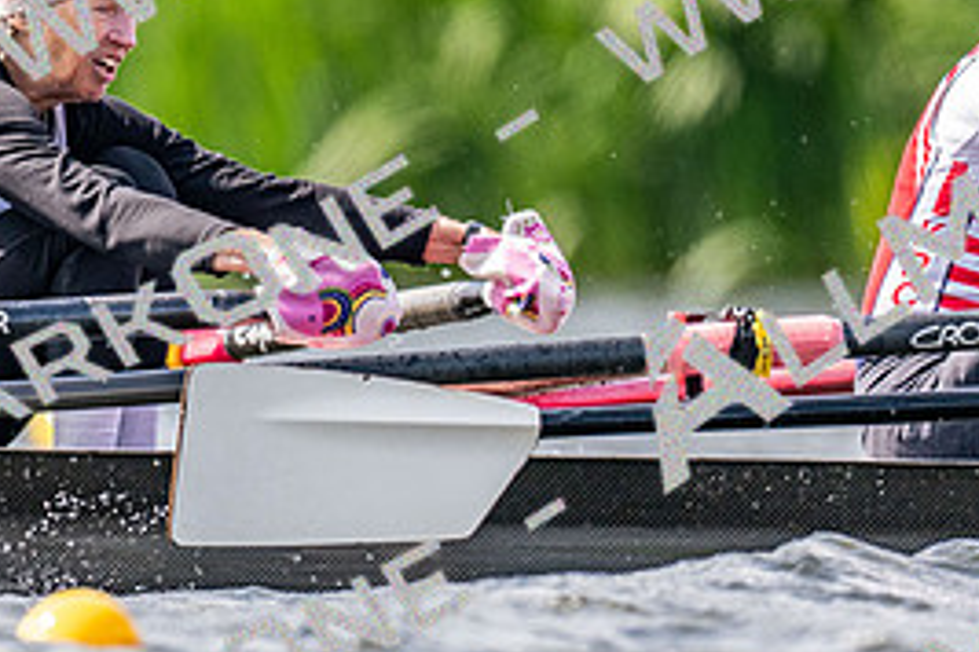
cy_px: 145
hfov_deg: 1.1
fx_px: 53243
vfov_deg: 0.7
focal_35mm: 1958
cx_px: 330
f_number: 4
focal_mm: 600
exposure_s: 1/2500
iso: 500
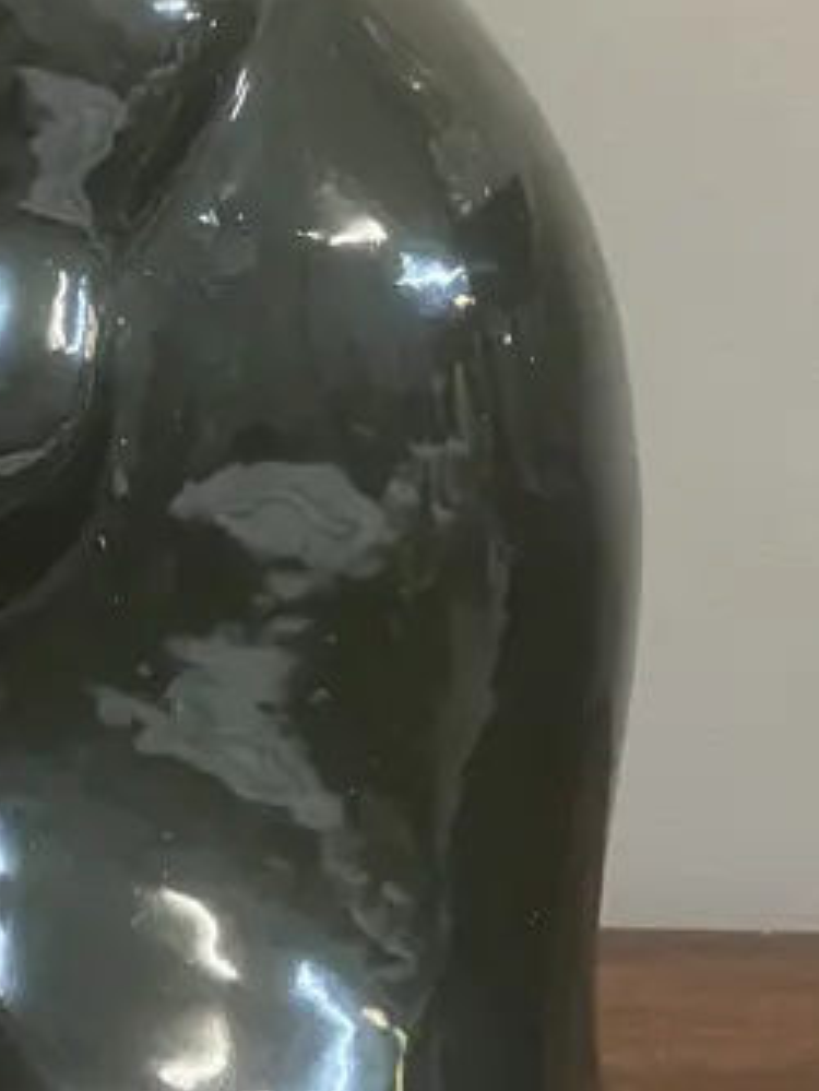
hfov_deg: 16.7
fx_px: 2711
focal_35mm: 86
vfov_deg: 22.4
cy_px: 200
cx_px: -52
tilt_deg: -6.5
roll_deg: -4.0
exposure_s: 1/33
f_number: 1.8
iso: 250
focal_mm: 3.99
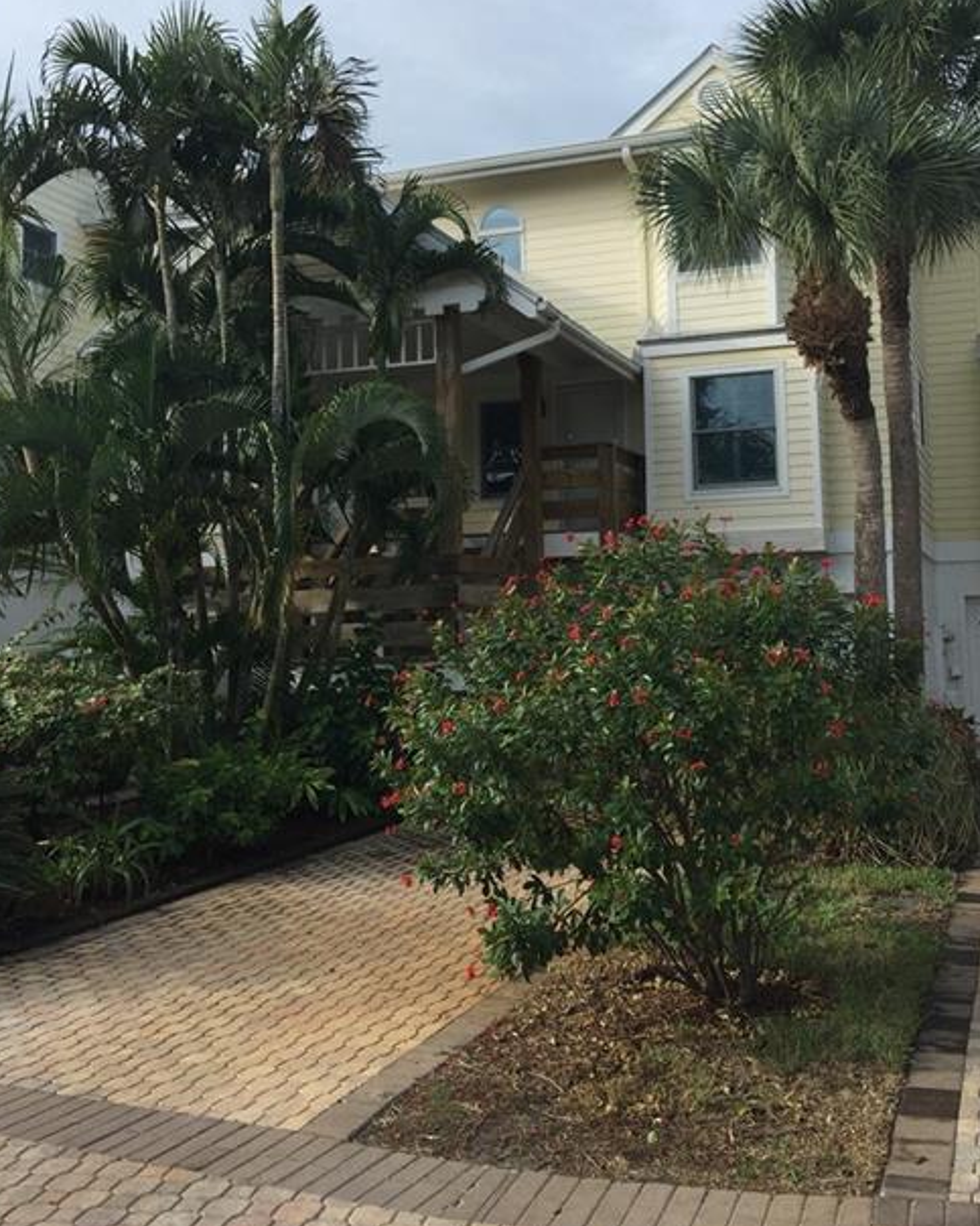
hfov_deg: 41.0
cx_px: 562
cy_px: 509
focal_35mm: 36
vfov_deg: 50.1
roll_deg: +0.8
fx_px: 1306
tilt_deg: +7.2
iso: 32
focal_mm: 4.15
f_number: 2.2
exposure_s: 1/1236
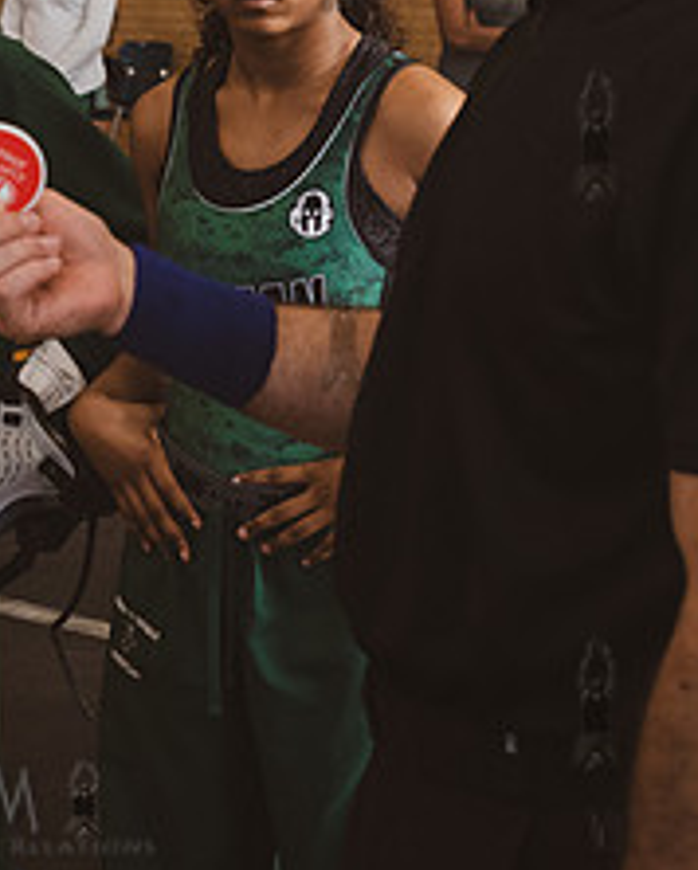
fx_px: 2476
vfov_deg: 19.7
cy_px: 170
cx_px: -198
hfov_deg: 15.3
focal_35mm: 96
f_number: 4
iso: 2000
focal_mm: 35
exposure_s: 1/400
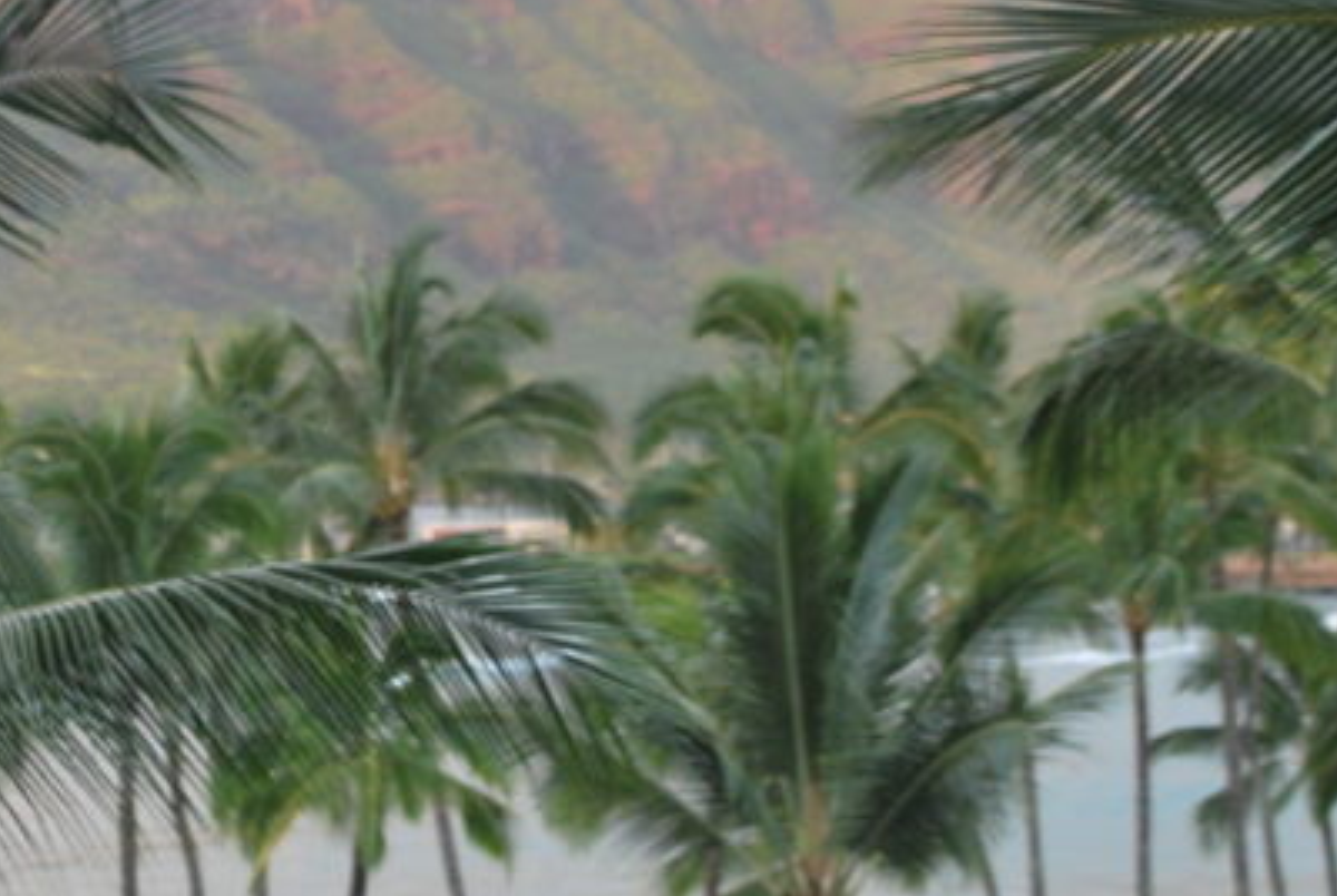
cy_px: 65
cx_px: 461
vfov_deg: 10.2
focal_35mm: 134
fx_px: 4994
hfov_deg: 15.2
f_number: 5.3
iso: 320
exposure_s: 1/30
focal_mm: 35
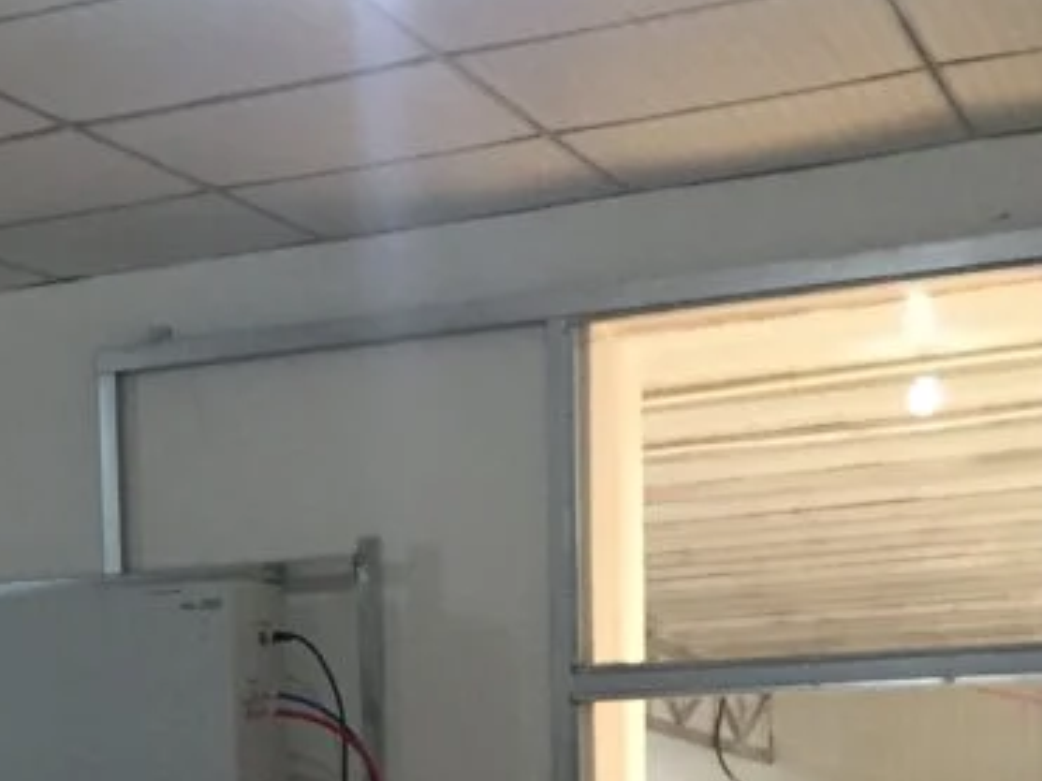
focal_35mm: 80
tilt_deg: -4.1
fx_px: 2407
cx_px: -34
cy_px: 1017
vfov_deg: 17.3
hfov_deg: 23.3
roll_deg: +2.8
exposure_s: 1/33
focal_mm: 4.15
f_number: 2.2
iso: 200
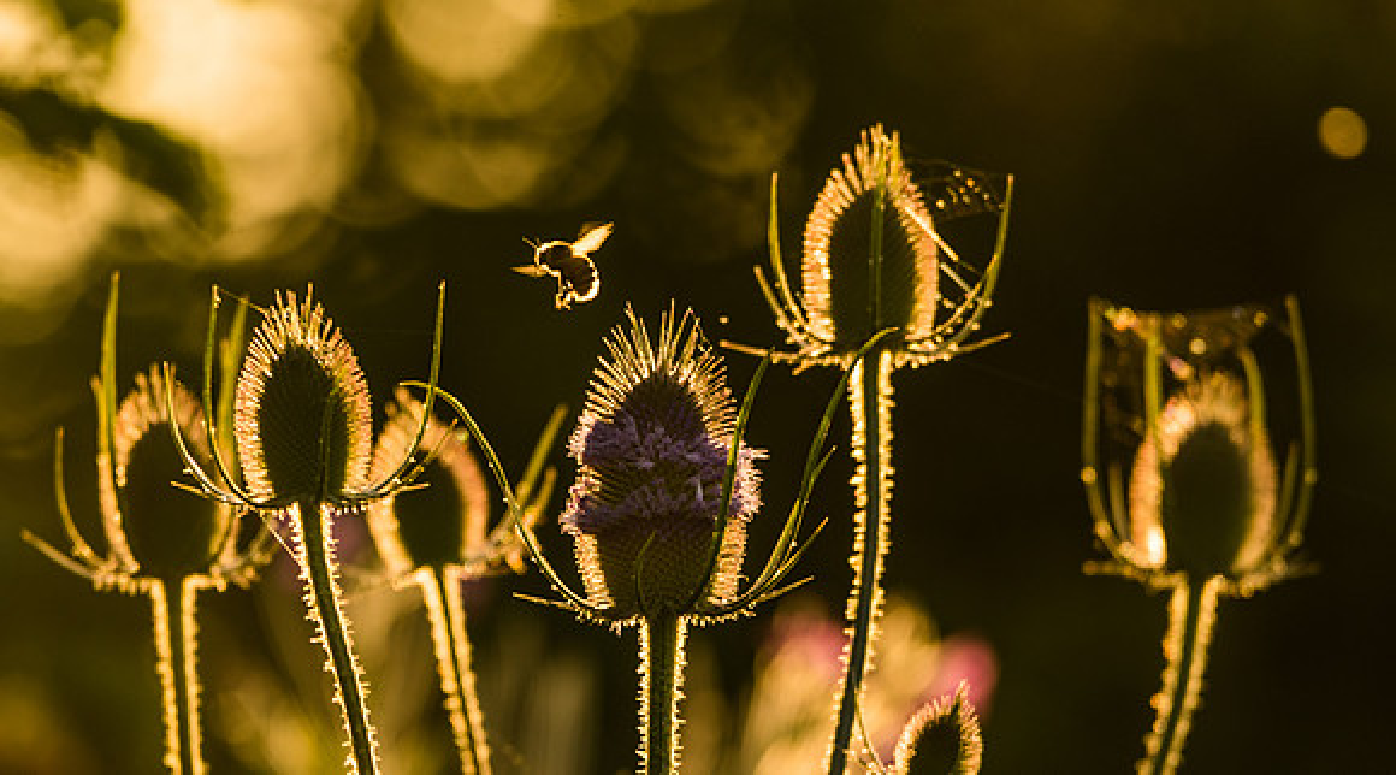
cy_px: 556
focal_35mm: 1055
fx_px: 38914
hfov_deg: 2.1
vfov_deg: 1.1
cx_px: 694
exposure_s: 1/320
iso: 160
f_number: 7.1
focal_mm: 600
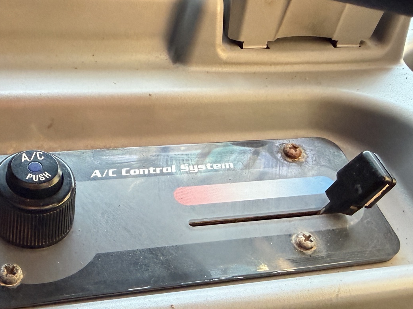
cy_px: 227
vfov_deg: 30.4
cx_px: 146
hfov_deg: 40.1
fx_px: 561
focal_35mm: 47
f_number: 2.2
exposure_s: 1/60
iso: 400
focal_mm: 2.22
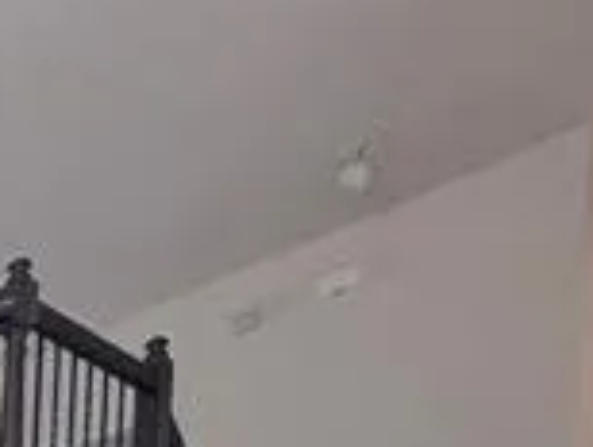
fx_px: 1596
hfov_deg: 13.9
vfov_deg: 11.1
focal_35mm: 93
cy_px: 1291
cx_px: -874
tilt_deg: -5.3
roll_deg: -0.5
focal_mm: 2.22
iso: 200
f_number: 2.2
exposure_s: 1/120
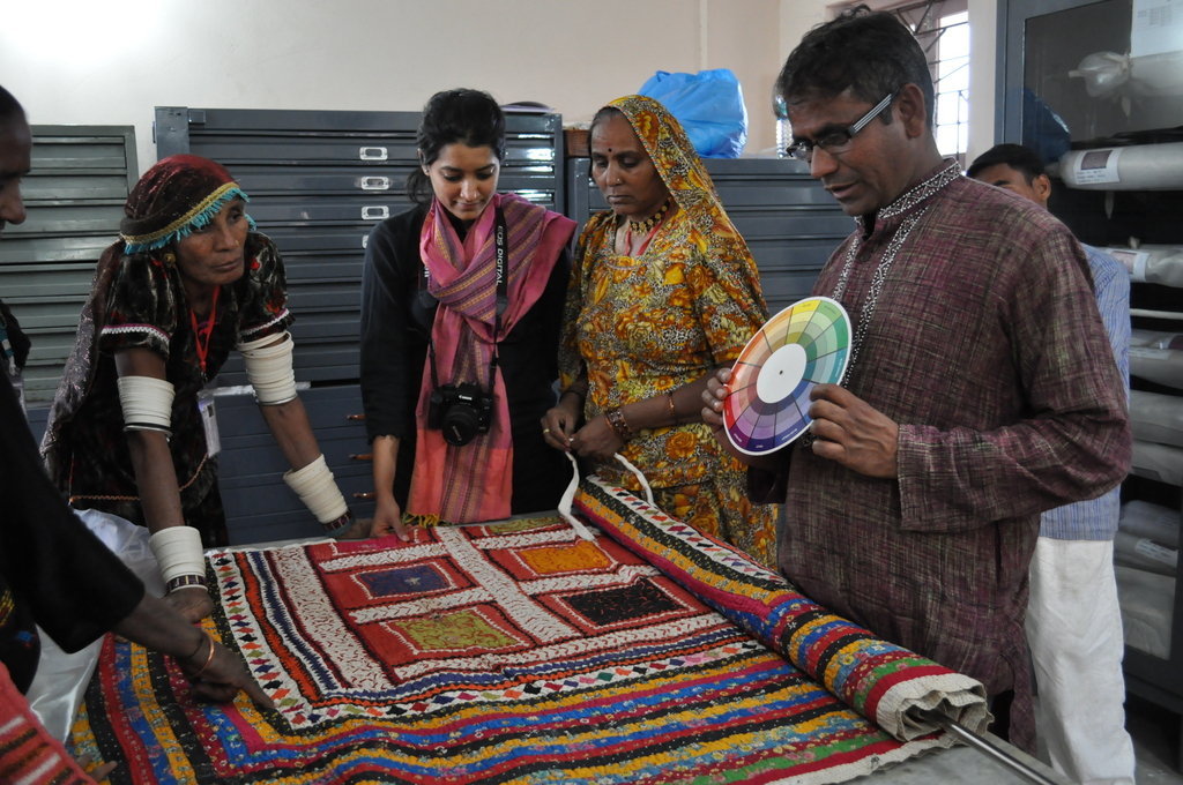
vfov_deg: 39.9
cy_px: 392
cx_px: 592
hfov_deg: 57.3
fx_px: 1083
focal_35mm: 33
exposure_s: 1/30
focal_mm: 22
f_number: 4
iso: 1600
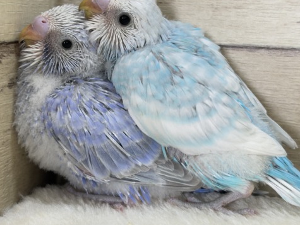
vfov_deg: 21.0
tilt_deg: -7.9
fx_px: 607
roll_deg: -1.9
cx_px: 141
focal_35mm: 70
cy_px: 83
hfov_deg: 27.8
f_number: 1.6
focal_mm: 5.96
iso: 50
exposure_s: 1/50
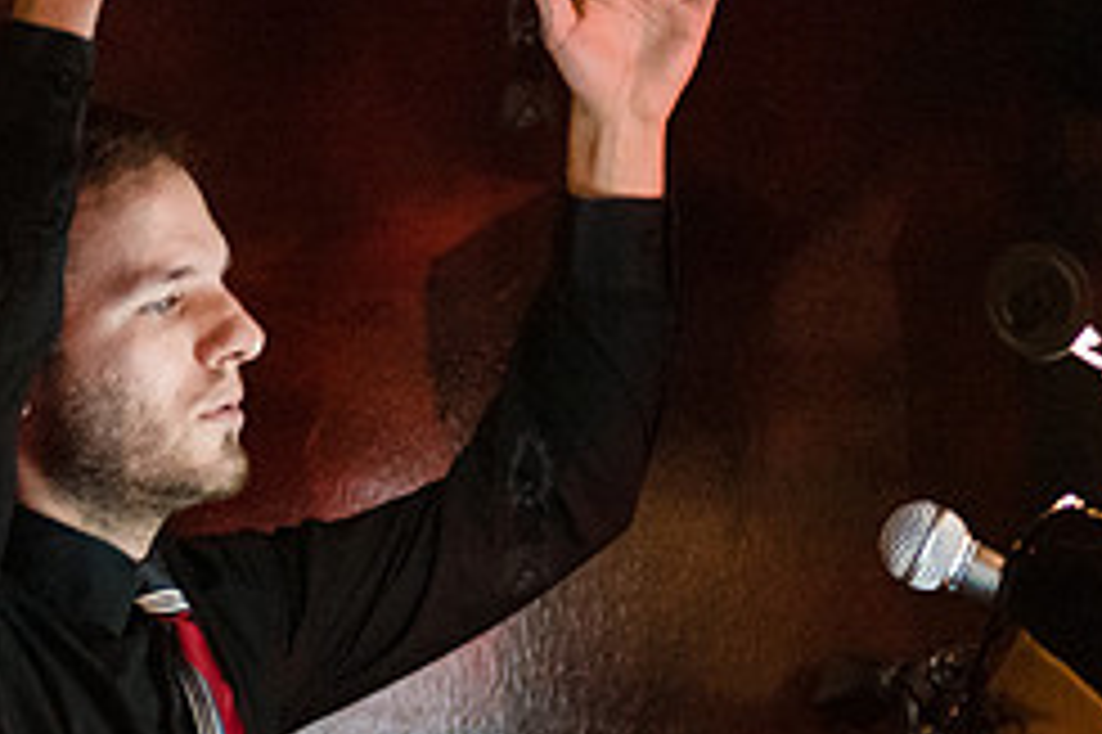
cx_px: 327
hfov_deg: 7.5
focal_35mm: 273
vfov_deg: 5.0
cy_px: 536
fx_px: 8351
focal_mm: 100
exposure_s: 1/160
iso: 5000
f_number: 2.8
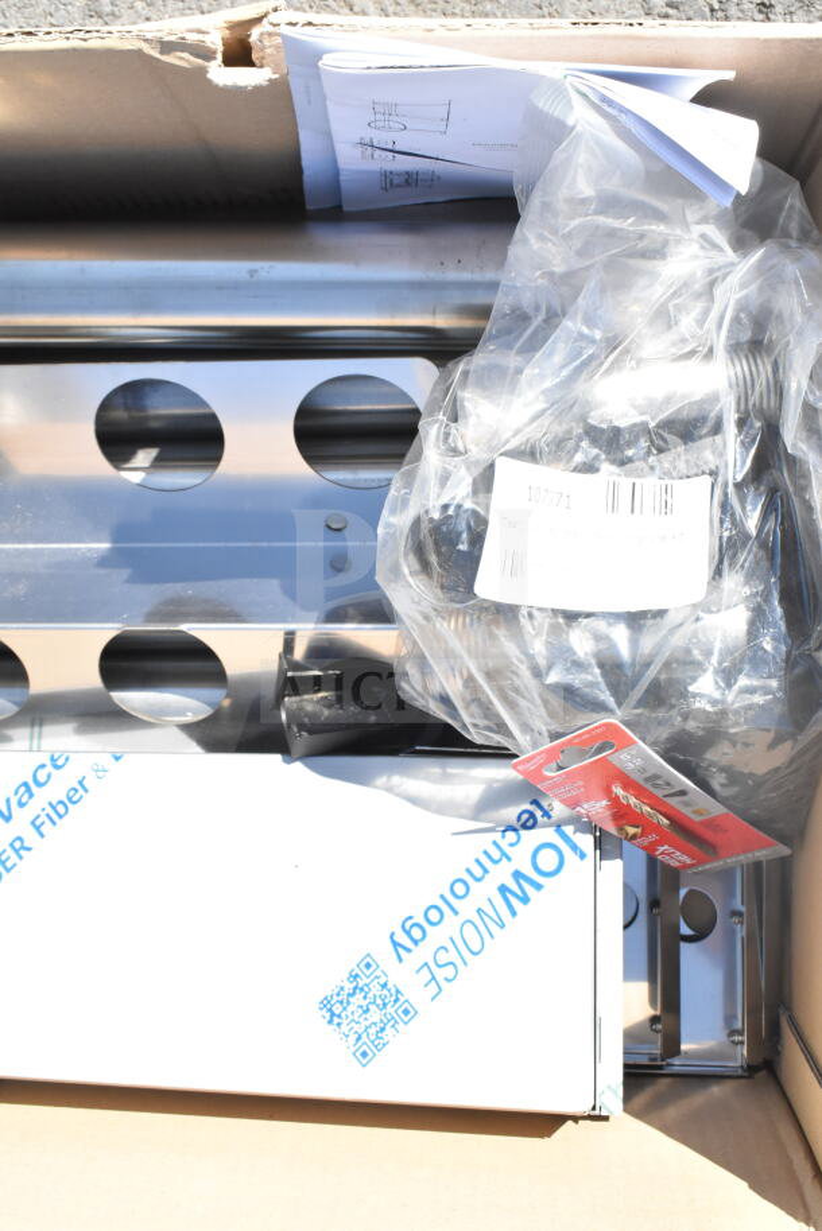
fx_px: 1386
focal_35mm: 40
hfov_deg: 33.0
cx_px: 411
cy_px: 616
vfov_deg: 47.9
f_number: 13
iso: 1600
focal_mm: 27
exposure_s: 1/640
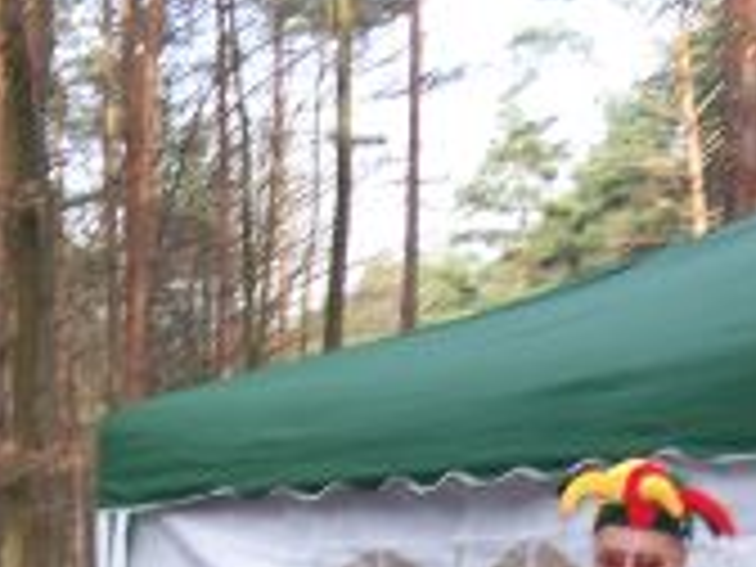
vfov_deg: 12.6
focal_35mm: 113
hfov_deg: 17.4
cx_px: 459
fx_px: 2468
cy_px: 803
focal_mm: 6.3
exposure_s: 1/160
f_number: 2.8
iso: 80
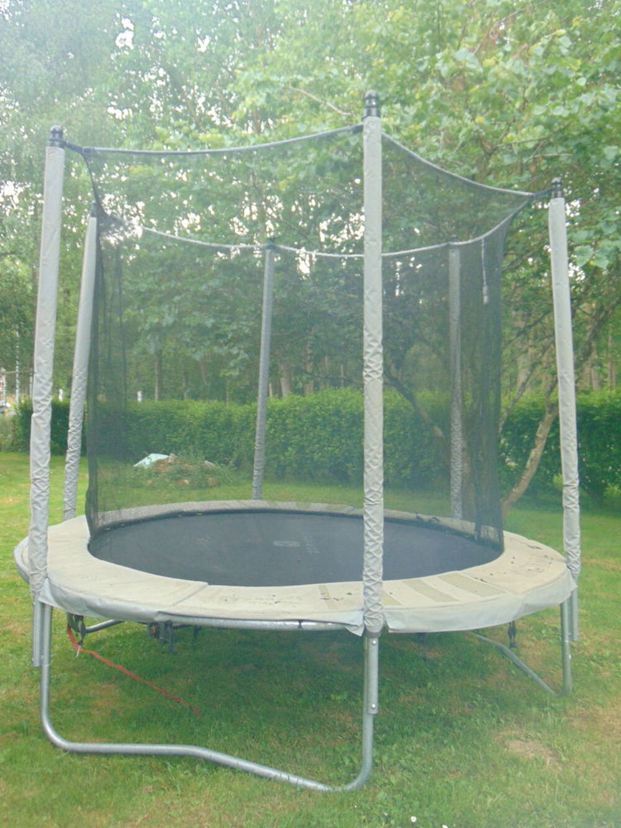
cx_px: 310
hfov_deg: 43.0
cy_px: 414
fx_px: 789
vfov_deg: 55.3
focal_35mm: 33
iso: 100
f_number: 3.2
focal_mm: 5.8
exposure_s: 1/30
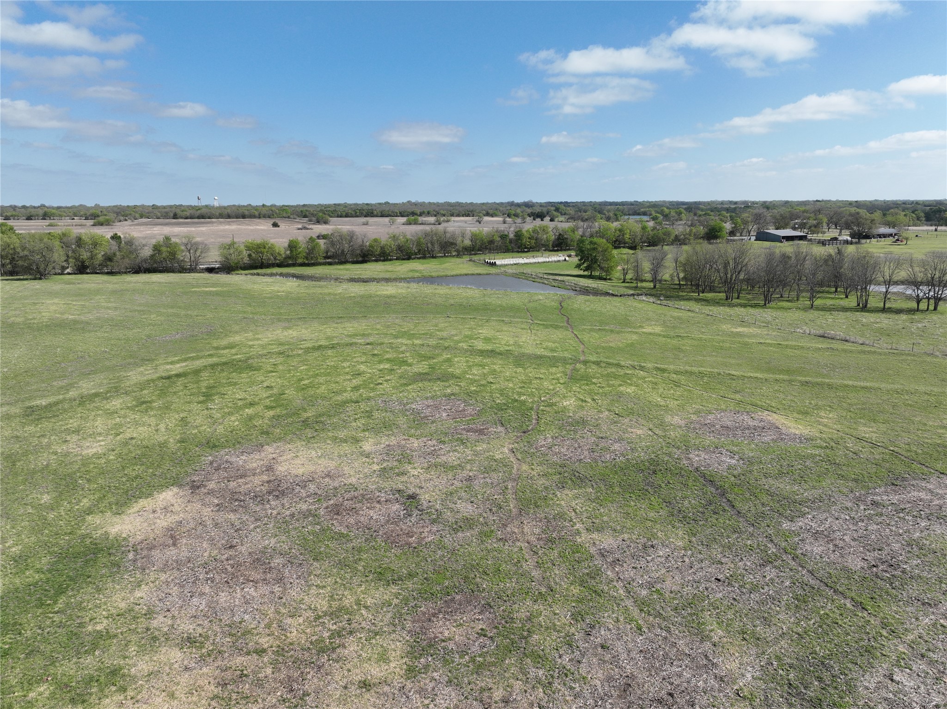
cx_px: 474
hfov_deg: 71.6
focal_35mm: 24
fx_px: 656
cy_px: 354
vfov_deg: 56.8
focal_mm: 12.29
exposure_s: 1/1600
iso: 100
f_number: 2.8
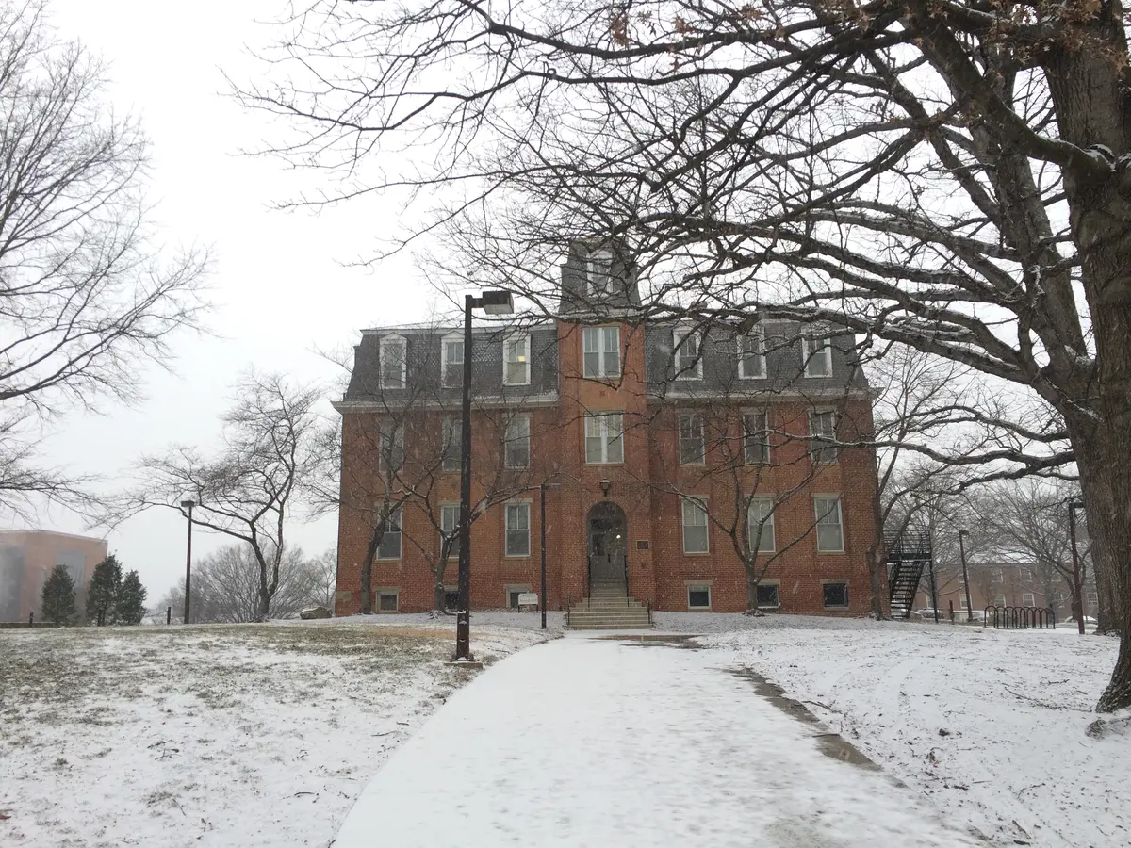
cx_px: 566
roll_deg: +2.0
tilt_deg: +11.6
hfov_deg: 61.7
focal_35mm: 29
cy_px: 424
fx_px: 948
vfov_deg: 48.2
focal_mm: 4.15
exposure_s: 1/144
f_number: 2.2
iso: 32
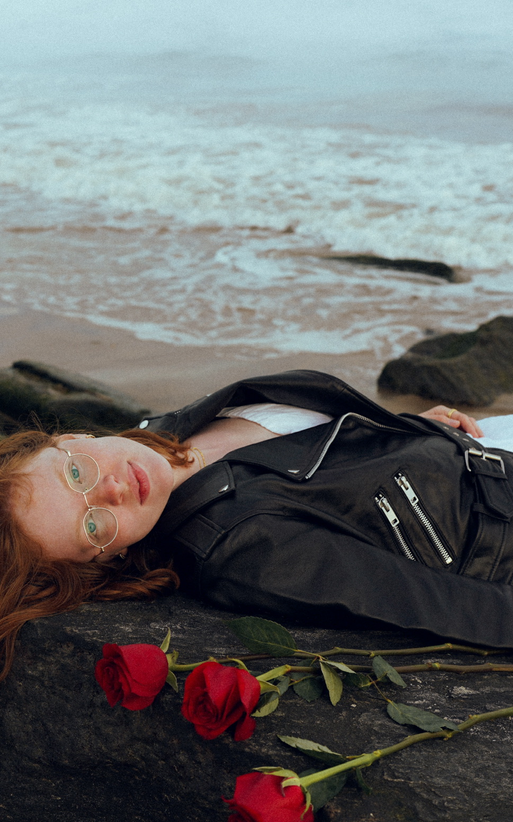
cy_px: 411
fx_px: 1186
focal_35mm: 53
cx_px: 212
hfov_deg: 24.4
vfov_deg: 38.2
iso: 125
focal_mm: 35
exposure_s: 1/400
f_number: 4.5
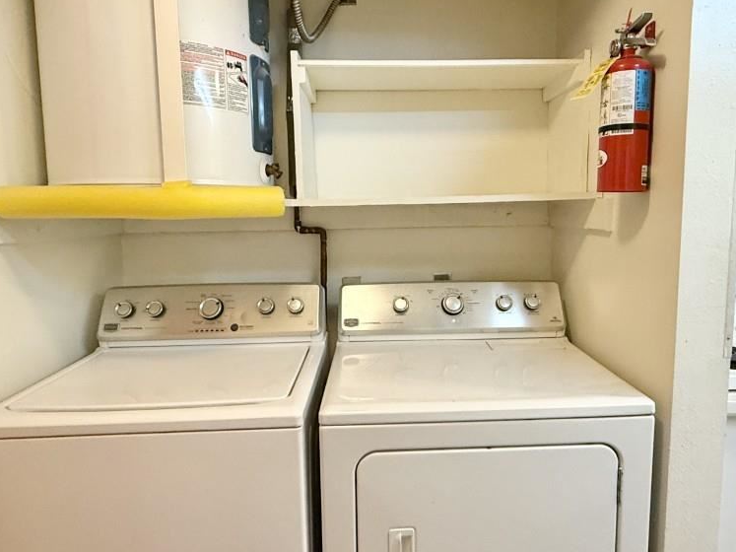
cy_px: 260
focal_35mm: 24
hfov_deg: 71.4
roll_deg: +0.0
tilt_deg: -6.2
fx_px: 510
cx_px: 405
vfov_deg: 56.8
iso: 400
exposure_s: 1/60
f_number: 2.2
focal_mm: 2.22
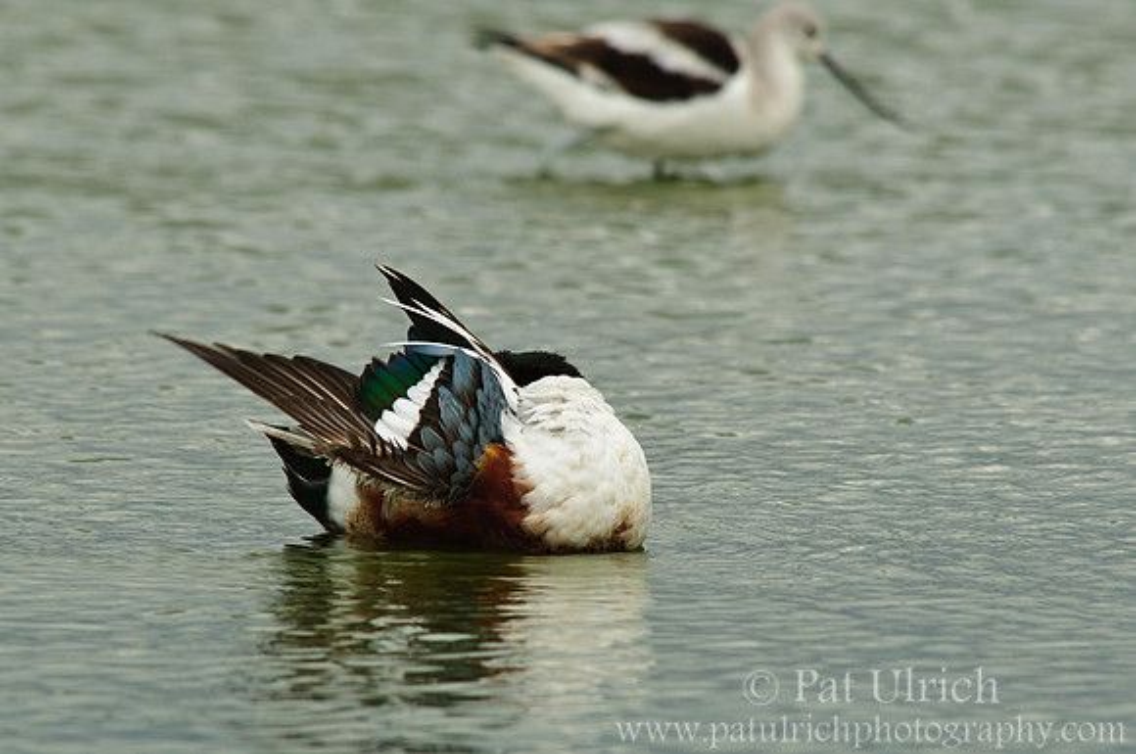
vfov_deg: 2.3
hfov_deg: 3.4
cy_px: 377
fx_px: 18907
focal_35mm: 600
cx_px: 568
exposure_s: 1/200
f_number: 11
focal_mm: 400
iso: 400
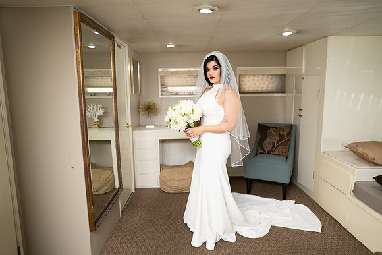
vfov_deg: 53.2
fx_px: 255
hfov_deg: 73.7
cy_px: 128
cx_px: 191
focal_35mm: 24
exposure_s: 1/1000
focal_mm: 24
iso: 250
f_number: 1.4
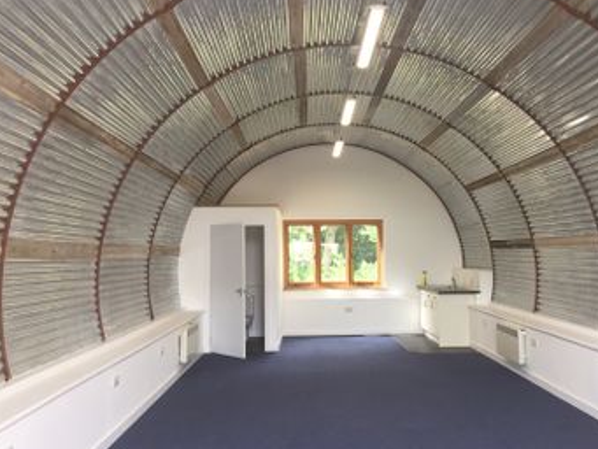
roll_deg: -0.5
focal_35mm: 34
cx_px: 338
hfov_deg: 53.8
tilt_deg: +2.0
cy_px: 235
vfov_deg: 41.8
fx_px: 588
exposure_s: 1/33
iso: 32
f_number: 2.2
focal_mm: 4.15
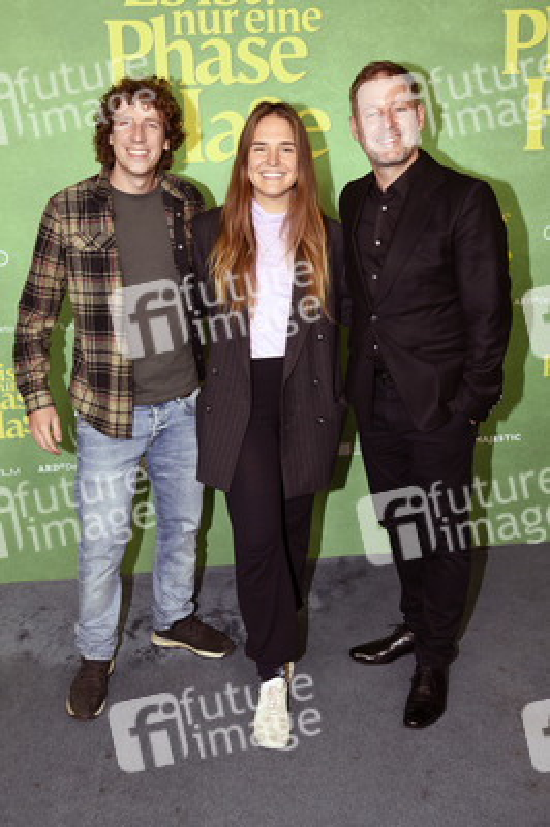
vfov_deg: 58.8
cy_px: 414
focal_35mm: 32
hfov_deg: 41.0
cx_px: 275
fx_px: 735
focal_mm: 32
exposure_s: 1/125
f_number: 6.3
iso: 500
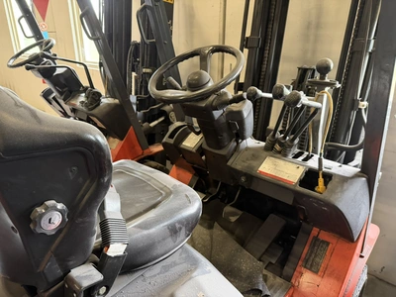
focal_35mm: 24
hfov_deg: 71.6
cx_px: 198
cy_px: 148
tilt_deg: -20.0
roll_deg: +0.7
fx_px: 275
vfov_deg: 56.8
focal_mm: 6.76
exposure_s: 1/60
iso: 400
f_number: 1.78
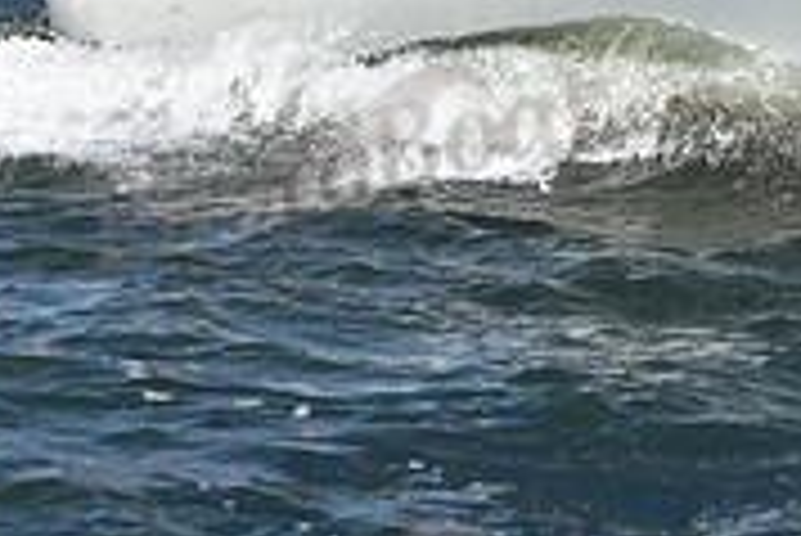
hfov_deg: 6.6
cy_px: -142
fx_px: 6881
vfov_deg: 4.4
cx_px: 958
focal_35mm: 309
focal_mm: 95
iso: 250
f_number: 7.1
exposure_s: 1/1250
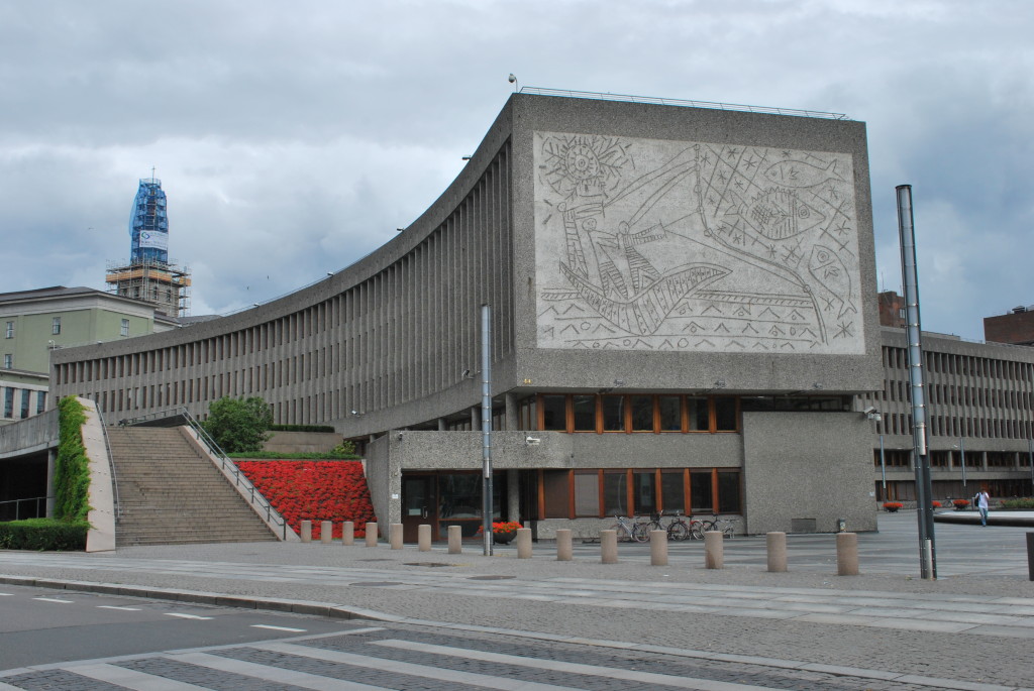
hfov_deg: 53.1
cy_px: 346
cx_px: 517
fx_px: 1035
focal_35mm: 36
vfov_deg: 37.0
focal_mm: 24
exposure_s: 1/200
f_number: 13
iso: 200
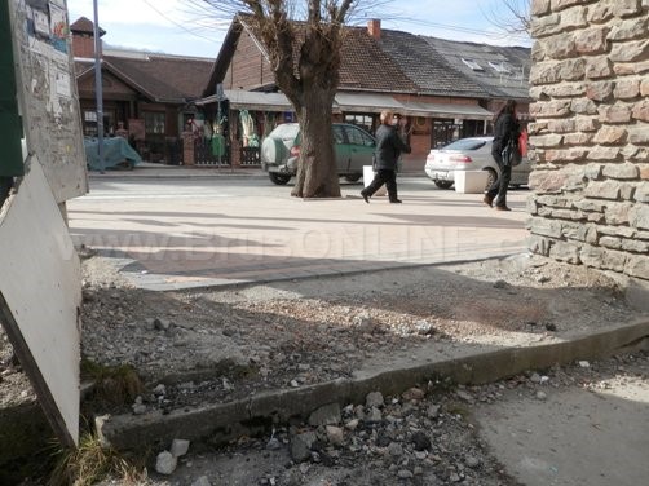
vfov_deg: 46.8
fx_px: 562
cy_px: 243
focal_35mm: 30
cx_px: 324
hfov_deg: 60.0
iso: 100
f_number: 3.3
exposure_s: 1/800
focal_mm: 5.5
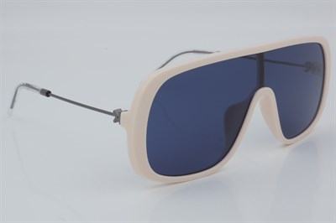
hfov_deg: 27.0
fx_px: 699
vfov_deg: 18.2
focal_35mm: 75
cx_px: 168
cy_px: 112
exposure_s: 1/4
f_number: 32
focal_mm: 50
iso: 100
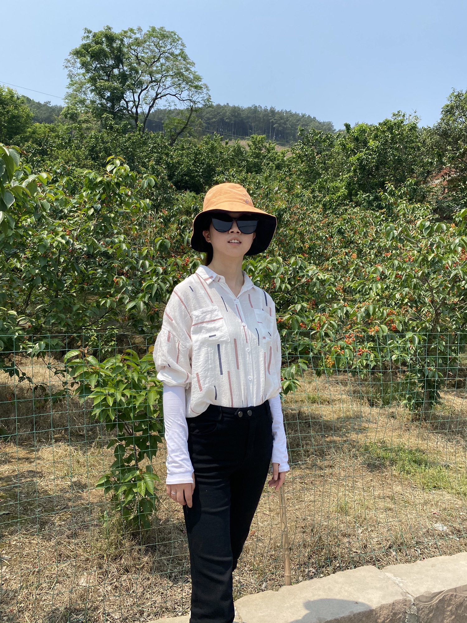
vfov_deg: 67.3
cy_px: 312
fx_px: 468
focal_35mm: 26
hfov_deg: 53.1
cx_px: 234
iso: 32
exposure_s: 1/2222
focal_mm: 4.25
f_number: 1.8
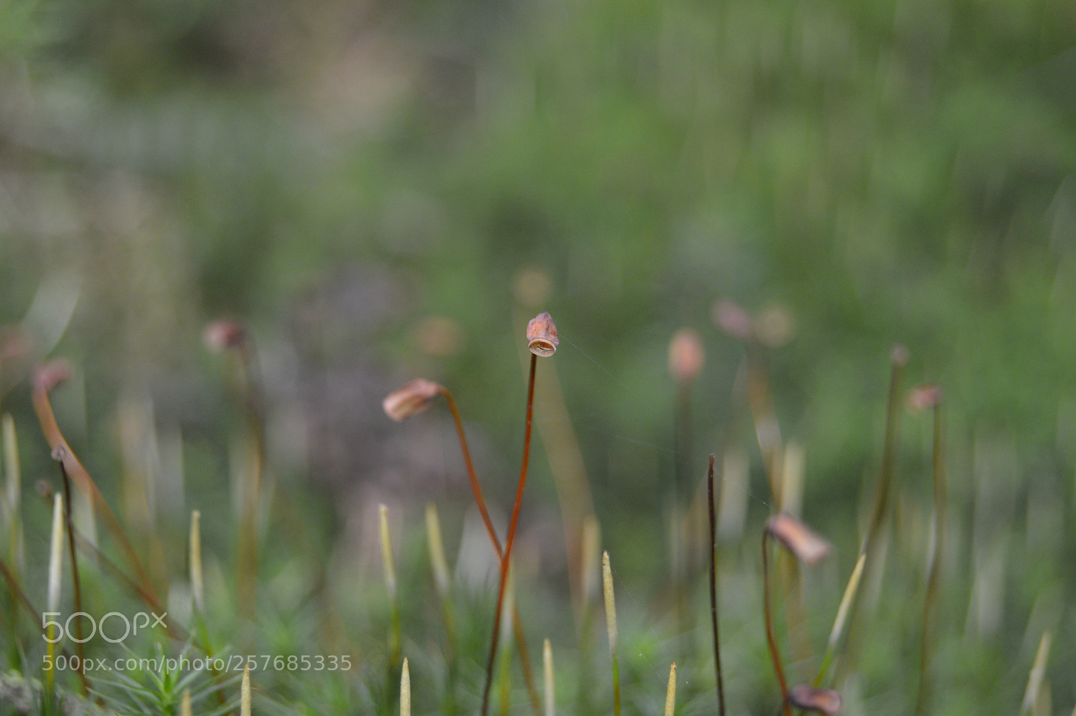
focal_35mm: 82
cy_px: 358
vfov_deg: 16.5
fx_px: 2464
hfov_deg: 24.6
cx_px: 538
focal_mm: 55
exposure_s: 1/60
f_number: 5.6
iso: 720
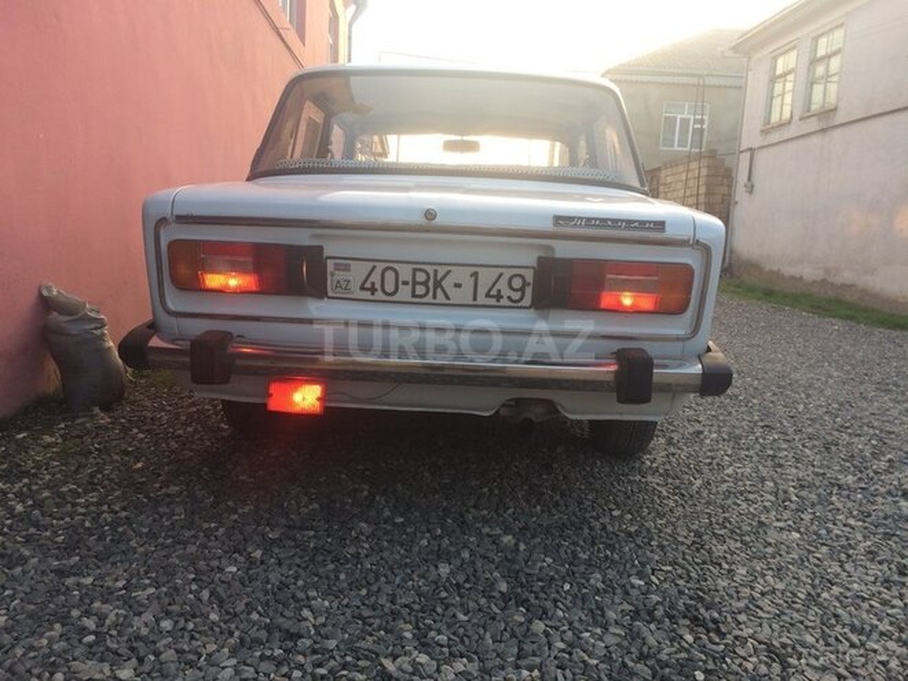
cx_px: 454
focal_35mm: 29
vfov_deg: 48.2
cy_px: 340
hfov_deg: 61.7
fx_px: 761
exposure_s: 1/139
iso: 32
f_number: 2.2
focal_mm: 4.15
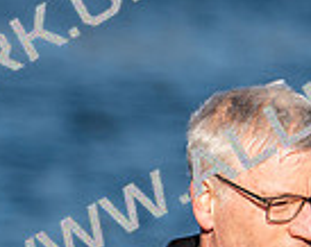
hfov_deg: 0.8
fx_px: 21979
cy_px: 341
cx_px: -191
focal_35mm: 2393
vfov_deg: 0.6
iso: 320
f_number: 6.3
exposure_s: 1/2000
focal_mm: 600
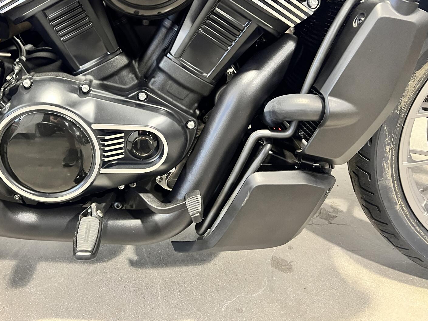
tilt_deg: -34.7
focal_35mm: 37
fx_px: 458
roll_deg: +1.3
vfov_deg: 38.1
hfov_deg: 49.3
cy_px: 98
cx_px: 143
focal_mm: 5.7
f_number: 1.5
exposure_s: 1/60
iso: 400
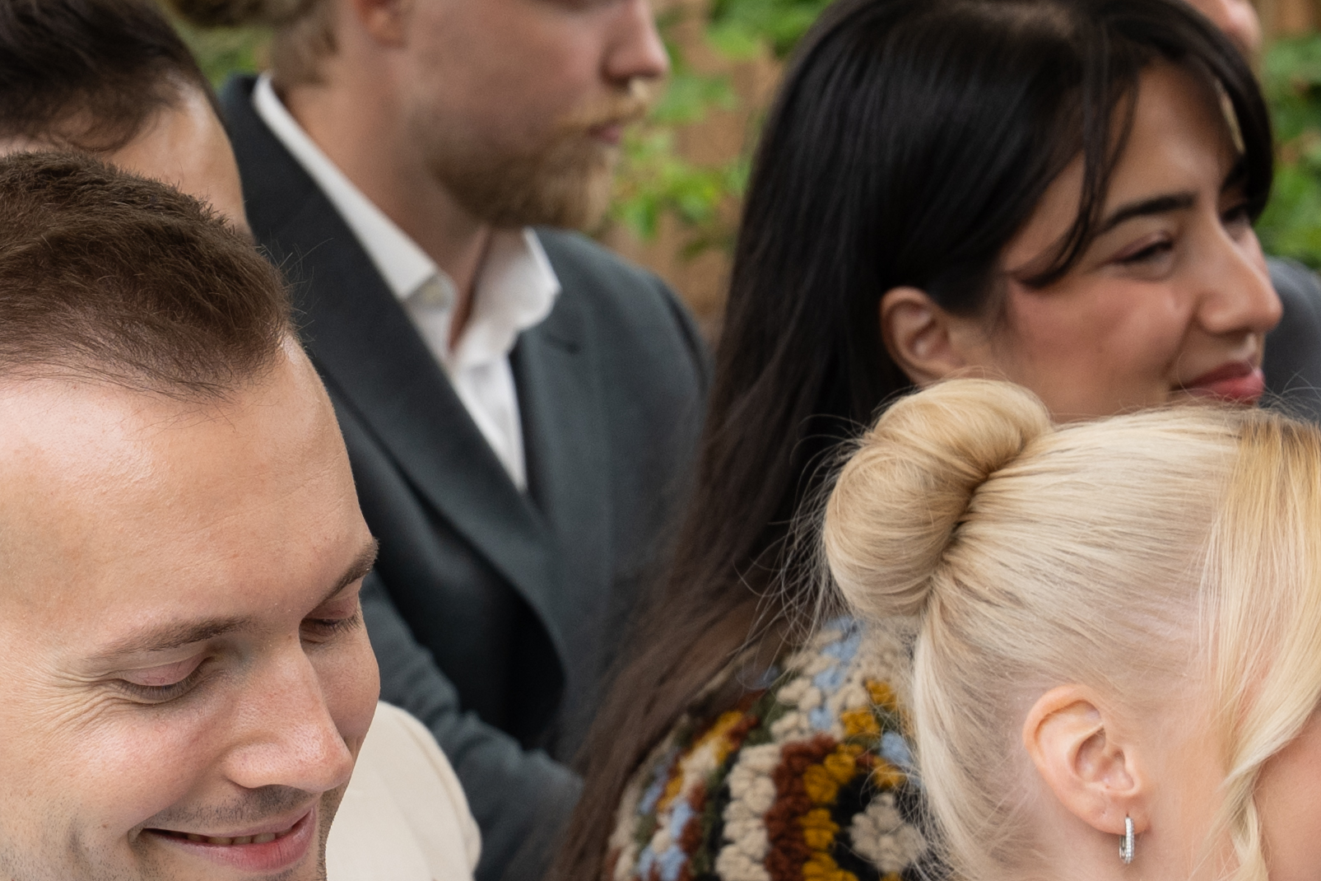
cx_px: 328
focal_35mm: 360
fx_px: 13209
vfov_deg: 3.8
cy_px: 571
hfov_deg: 5.7
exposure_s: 1/160
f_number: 6.3
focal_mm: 70
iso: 160
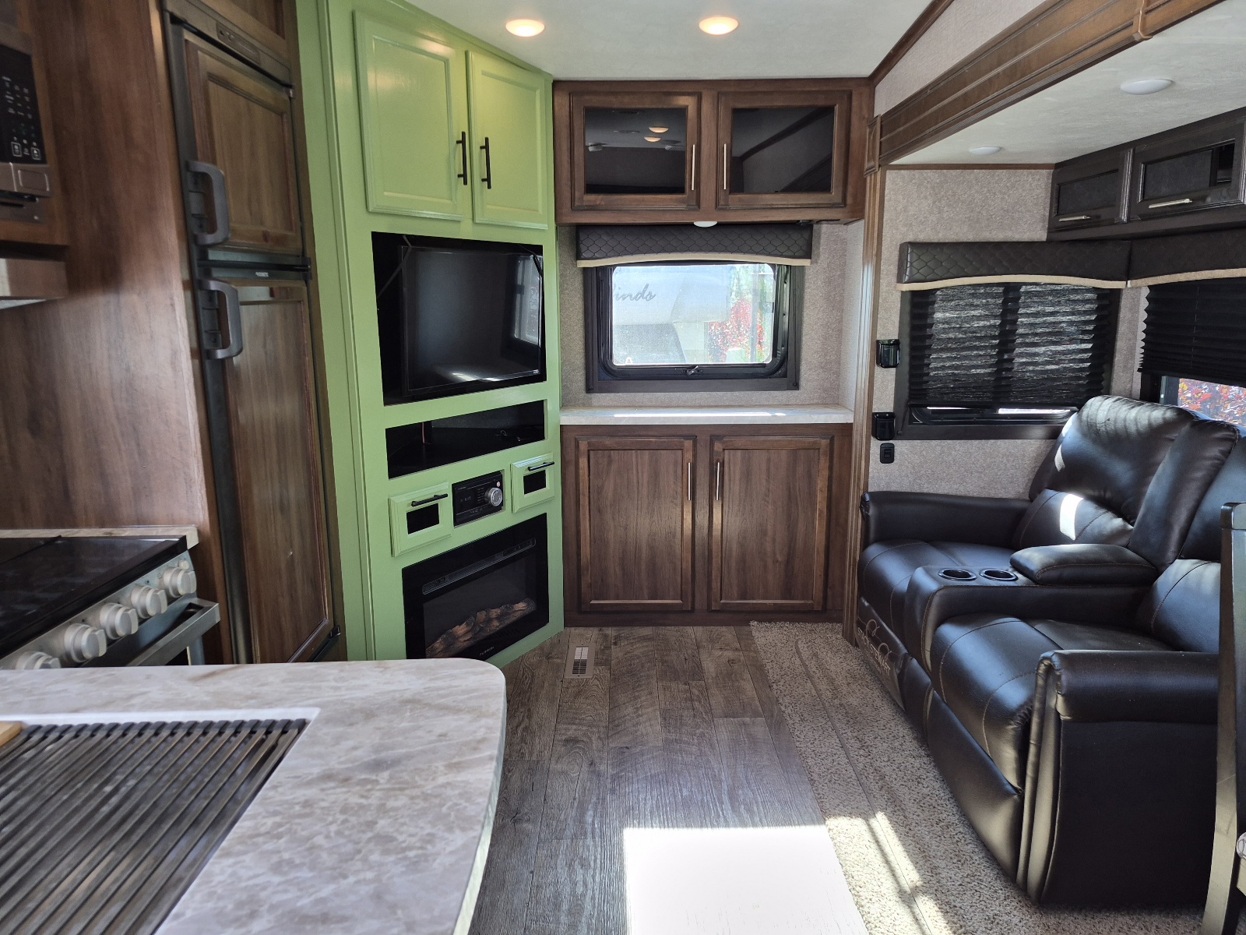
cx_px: 623
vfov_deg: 58.9
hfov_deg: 73.9
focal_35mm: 23
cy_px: 468
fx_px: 828
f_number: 1.8
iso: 200
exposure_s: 1/52.1
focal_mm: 5.4
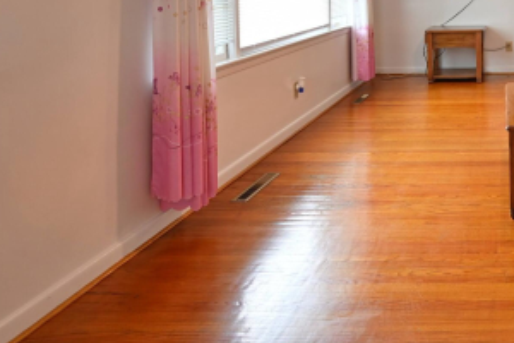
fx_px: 500
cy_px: -19
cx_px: 506
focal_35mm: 35
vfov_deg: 33.7
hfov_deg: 46.3
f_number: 5.6
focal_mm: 14
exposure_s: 1/15
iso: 640
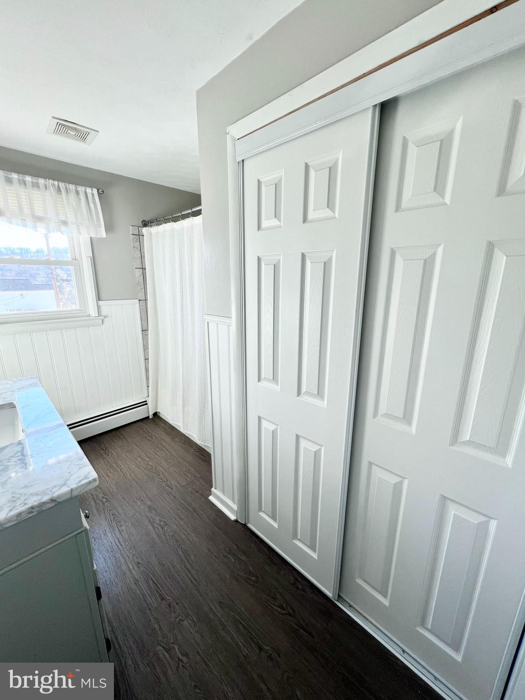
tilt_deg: -14.0
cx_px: 262
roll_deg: -0.1
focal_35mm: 13
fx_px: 263
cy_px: 350
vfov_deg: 106.2
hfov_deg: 89.9
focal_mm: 1.57
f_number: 1.8
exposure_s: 1/120
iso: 80
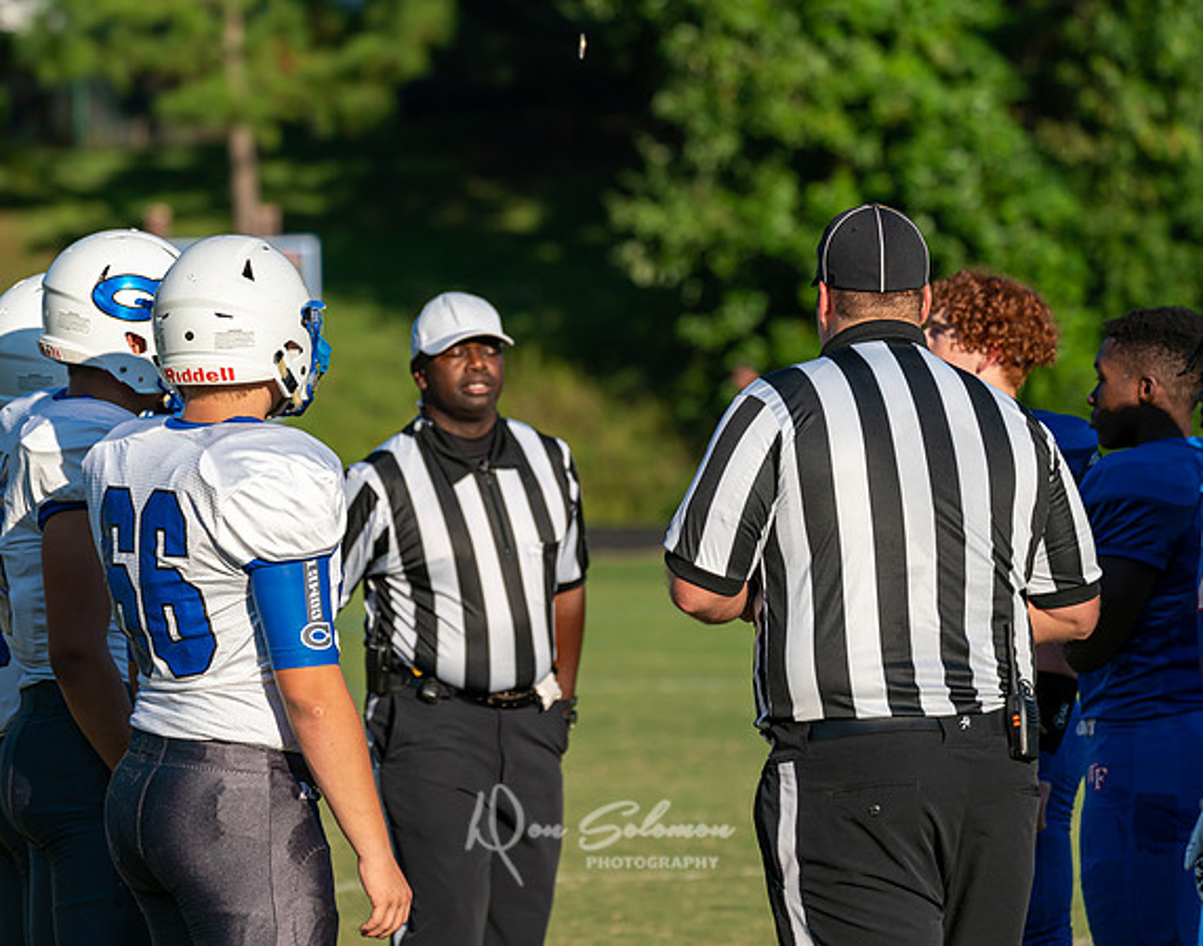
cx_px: 468
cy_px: 456
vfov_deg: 6.0
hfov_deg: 7.6
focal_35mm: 255
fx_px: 9023
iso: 125
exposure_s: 1/1000
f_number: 5.6
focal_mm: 221
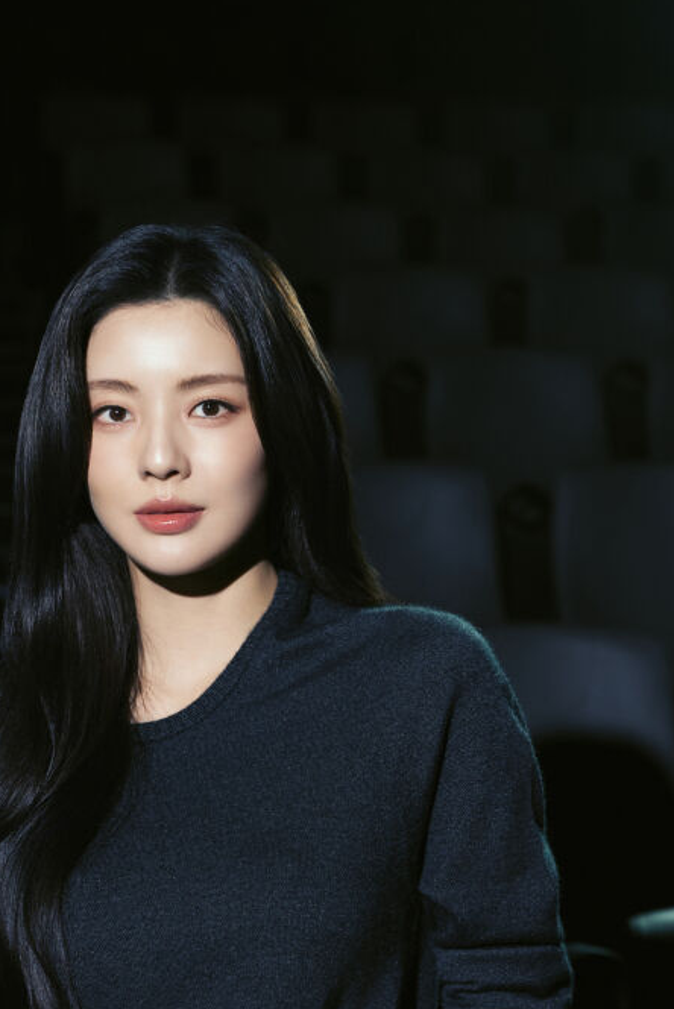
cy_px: 660
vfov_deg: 20.1
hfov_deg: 13.5
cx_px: 228
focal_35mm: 101
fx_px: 2833
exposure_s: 1/160
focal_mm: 70
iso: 800
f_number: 5
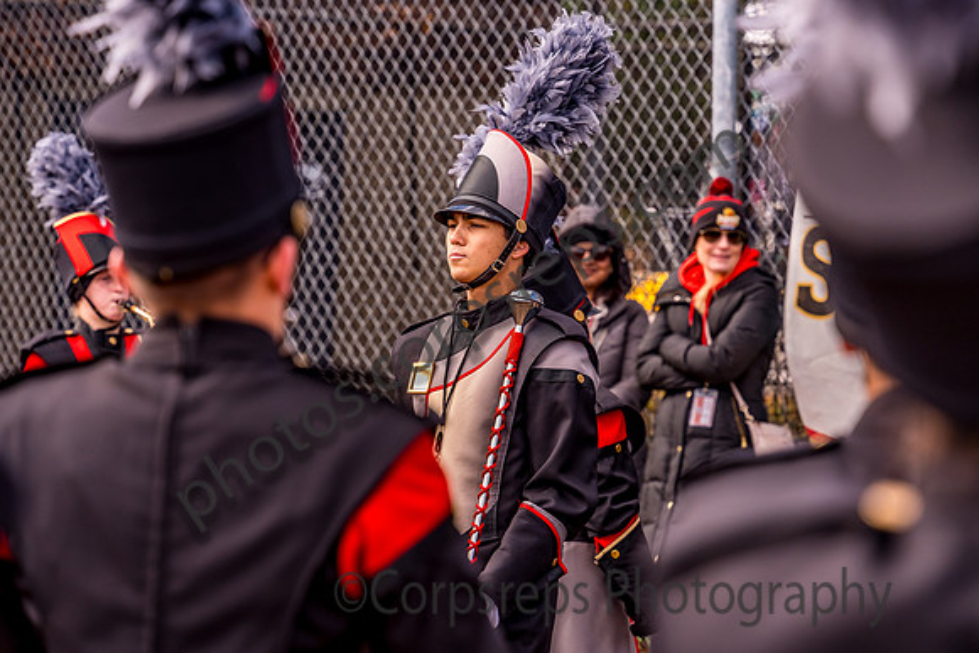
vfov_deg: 6.9
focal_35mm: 200
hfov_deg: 10.3
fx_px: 5440
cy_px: 326
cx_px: 490
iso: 800
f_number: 6.3
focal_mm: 200
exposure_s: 1/500
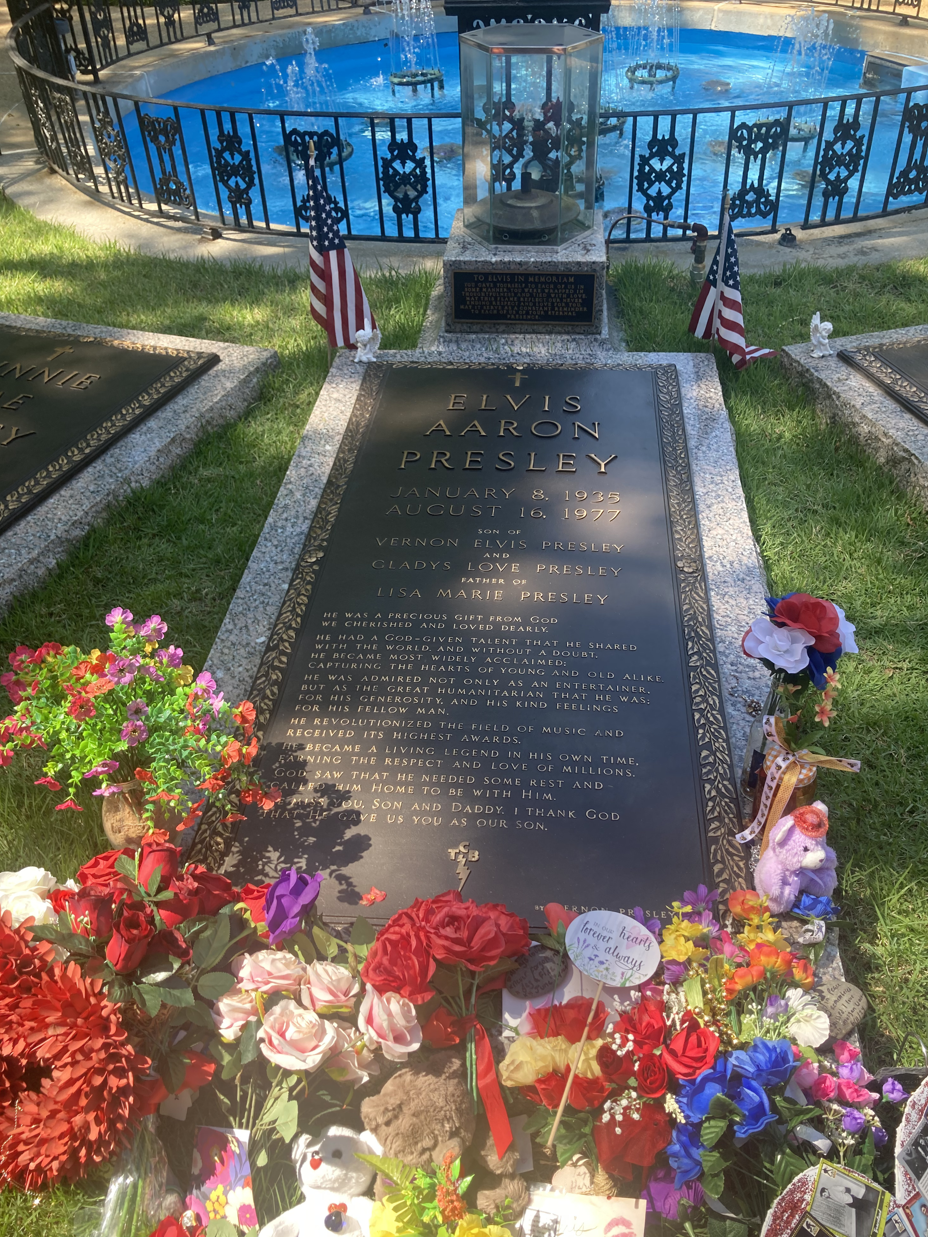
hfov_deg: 48.2
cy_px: 620
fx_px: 1037
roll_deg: +1.5
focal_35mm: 29
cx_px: 454
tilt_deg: -38.3
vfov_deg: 61.7
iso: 20
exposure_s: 1/355
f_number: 1.8
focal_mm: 3.99
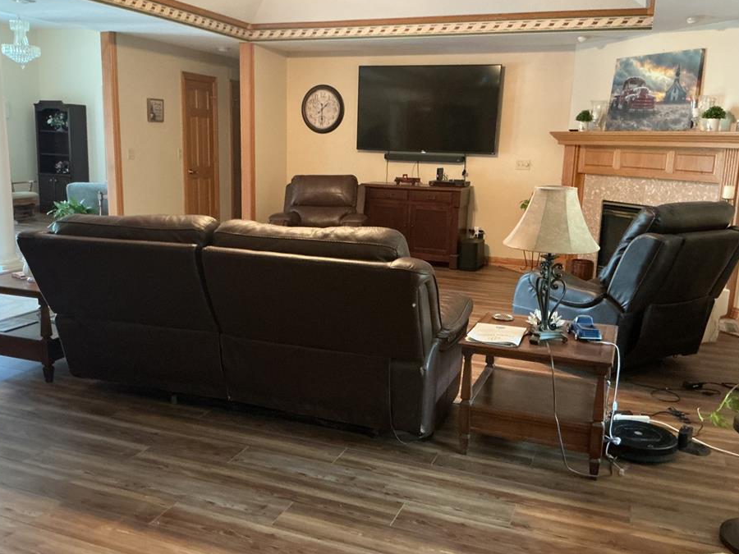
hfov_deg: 55.3
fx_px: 705
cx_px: 357
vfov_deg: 42.9
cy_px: 279
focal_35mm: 33
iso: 500
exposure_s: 1/30
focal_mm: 3
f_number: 1.8
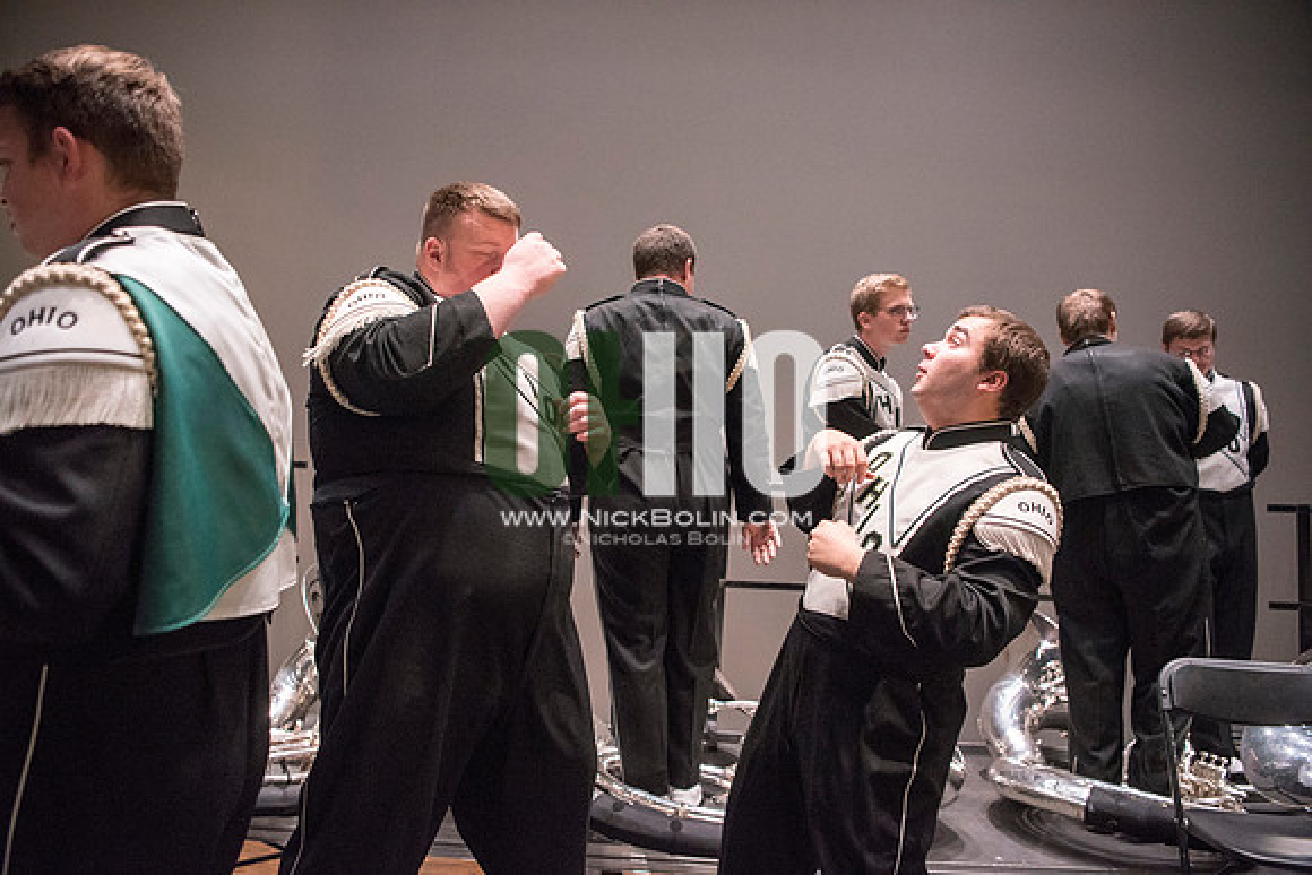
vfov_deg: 53.2
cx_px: 656
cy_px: 438
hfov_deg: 73.7
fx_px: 875
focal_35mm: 24
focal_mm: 24
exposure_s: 1/400
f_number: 2.8
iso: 4000
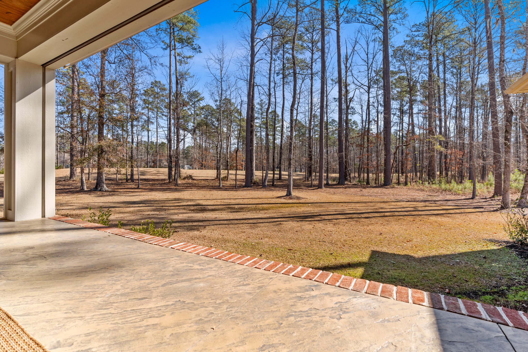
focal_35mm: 16
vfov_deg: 73.7
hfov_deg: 96.7
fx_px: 235
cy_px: 176
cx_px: 264
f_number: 7.1
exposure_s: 1/320
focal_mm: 16
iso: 200
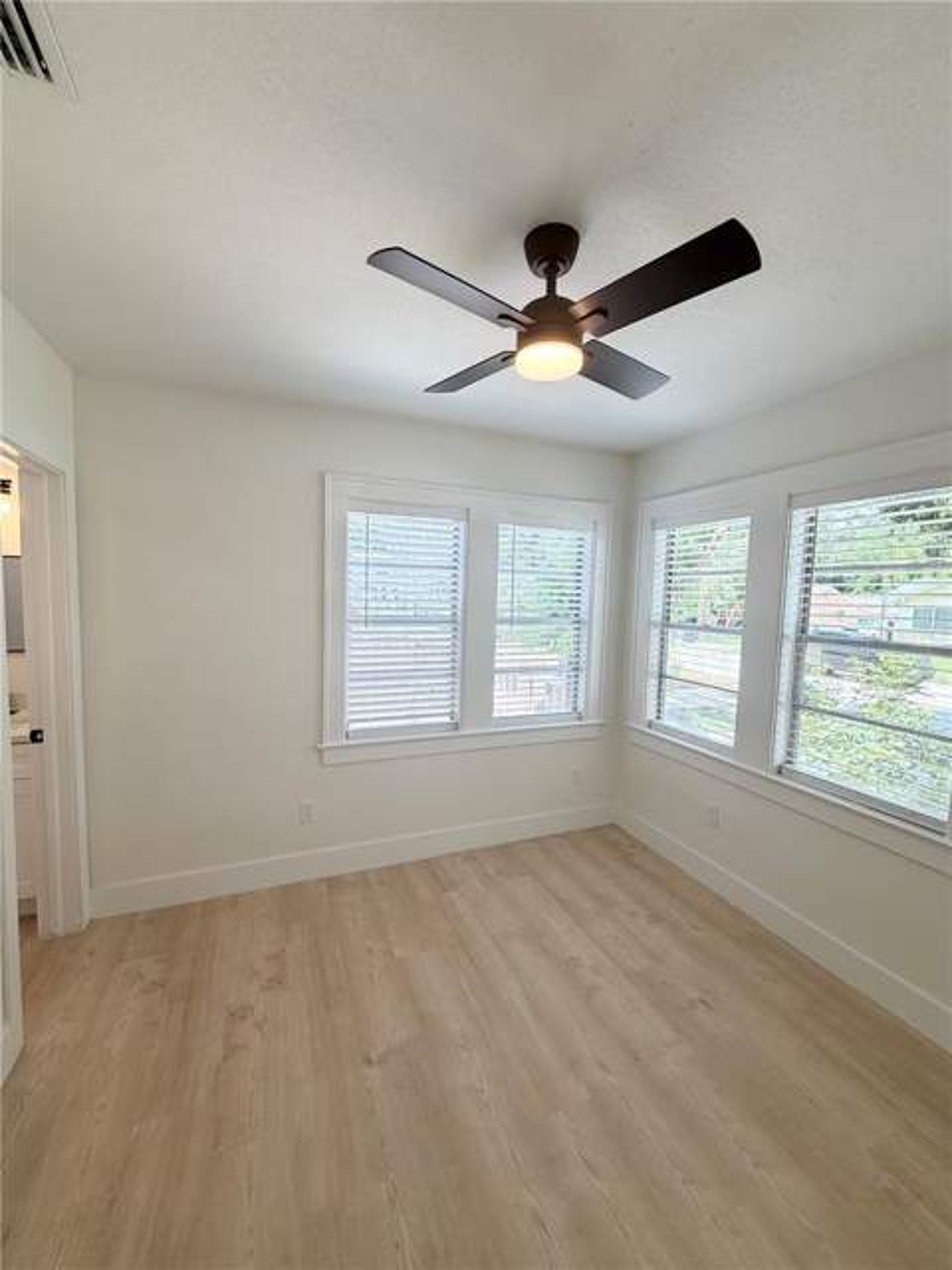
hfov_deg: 85.7
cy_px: 635
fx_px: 513
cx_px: 476
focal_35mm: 14
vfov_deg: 102.1
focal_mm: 2.22
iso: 40
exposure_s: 1/125
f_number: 2.2
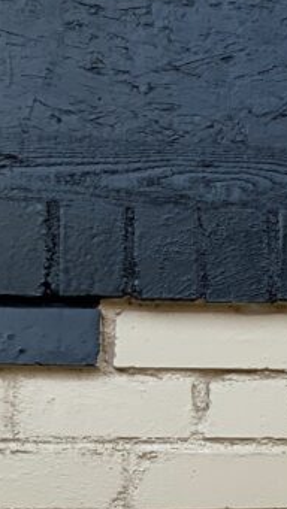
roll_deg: +1.9
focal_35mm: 95
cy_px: 512
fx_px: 1284
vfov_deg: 21.6
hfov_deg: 10.4
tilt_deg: +9.7
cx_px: 762
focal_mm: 3
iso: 16
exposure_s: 1/378
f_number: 1.8
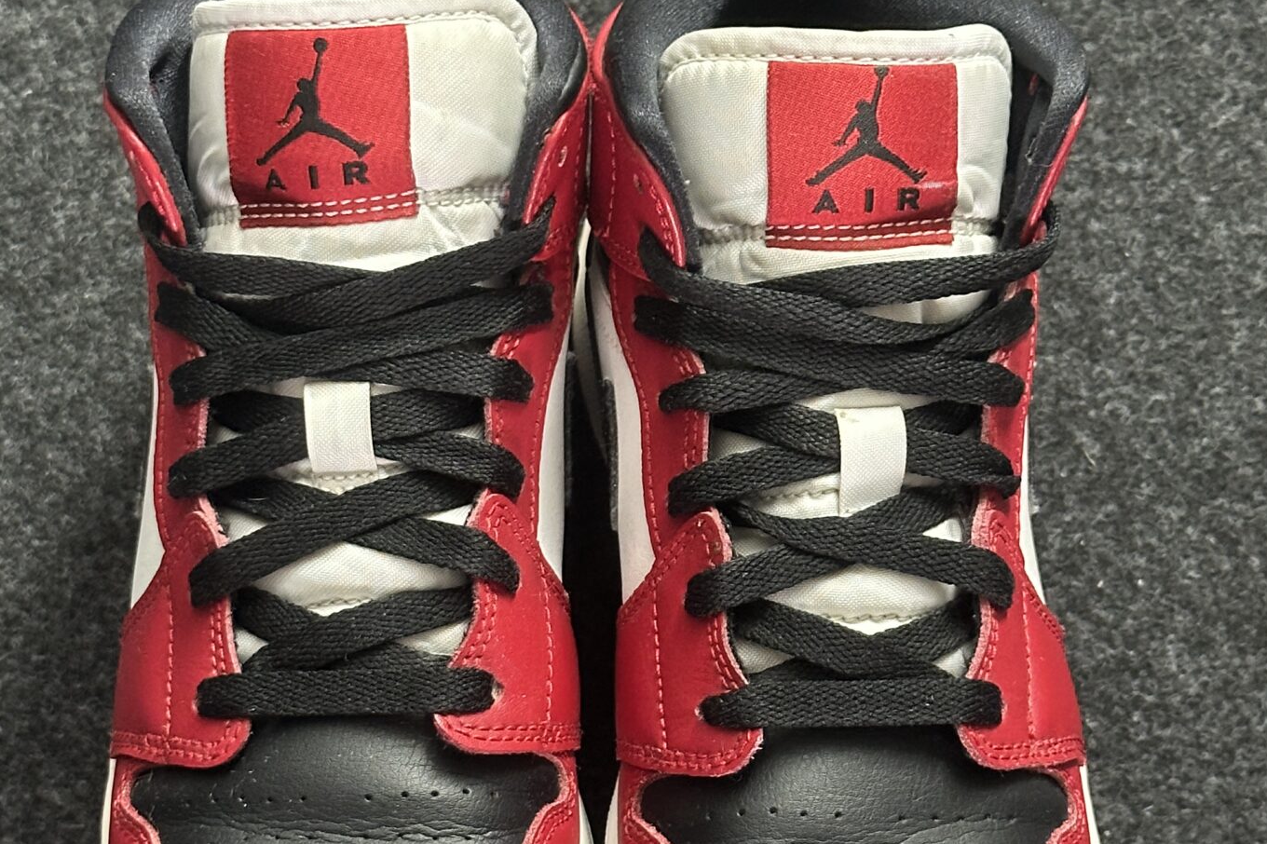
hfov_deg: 21.7
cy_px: 593
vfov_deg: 14.5
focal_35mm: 94
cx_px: 565
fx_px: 3307
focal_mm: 6.86
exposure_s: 1/25
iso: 400
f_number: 1.78
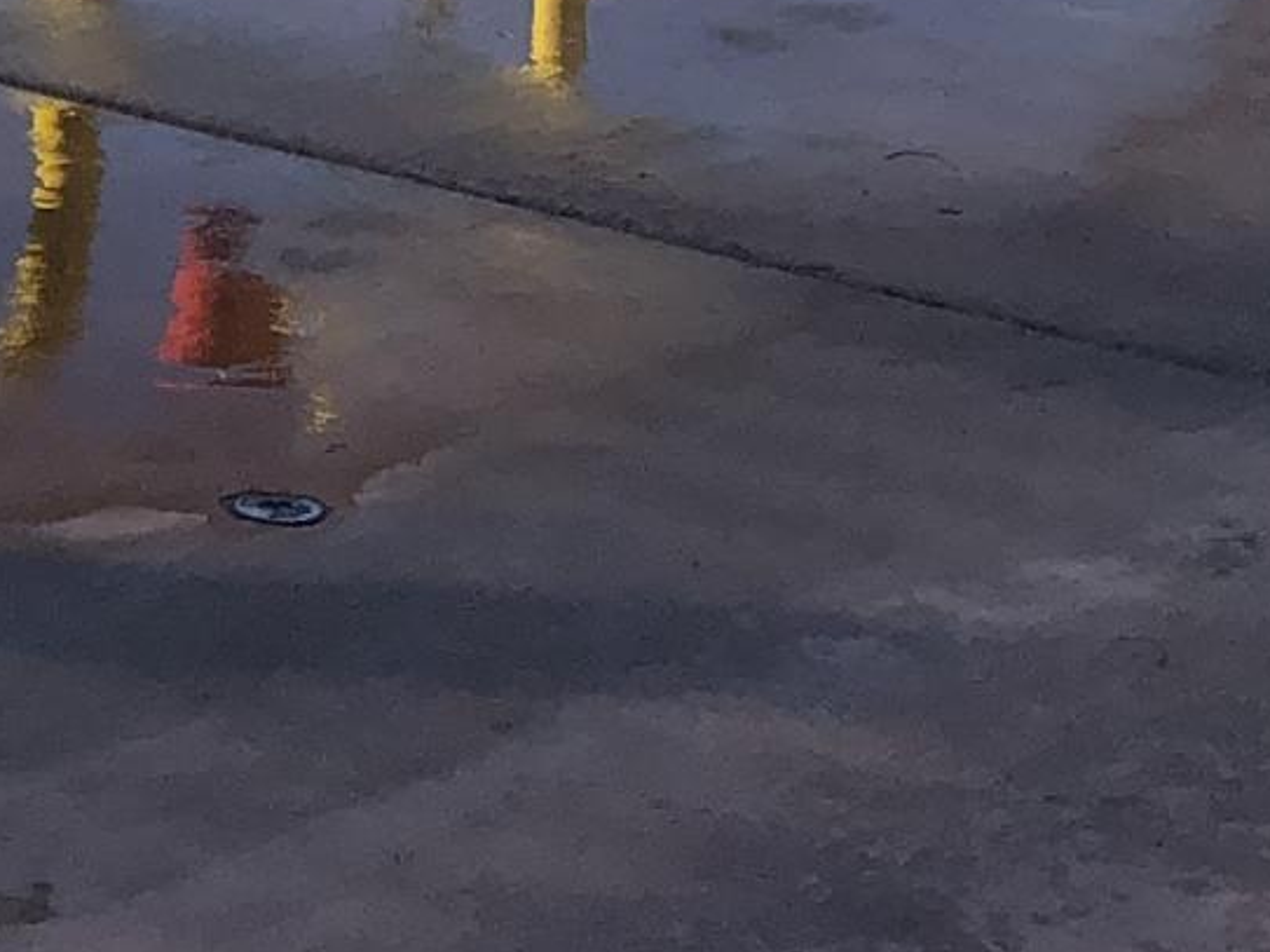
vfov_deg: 8.5
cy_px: -1524
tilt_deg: +0.1
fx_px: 5684
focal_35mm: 155
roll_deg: -0.2
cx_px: -1371
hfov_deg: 11.4
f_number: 1.8
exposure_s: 1/1548
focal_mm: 3.99
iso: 20
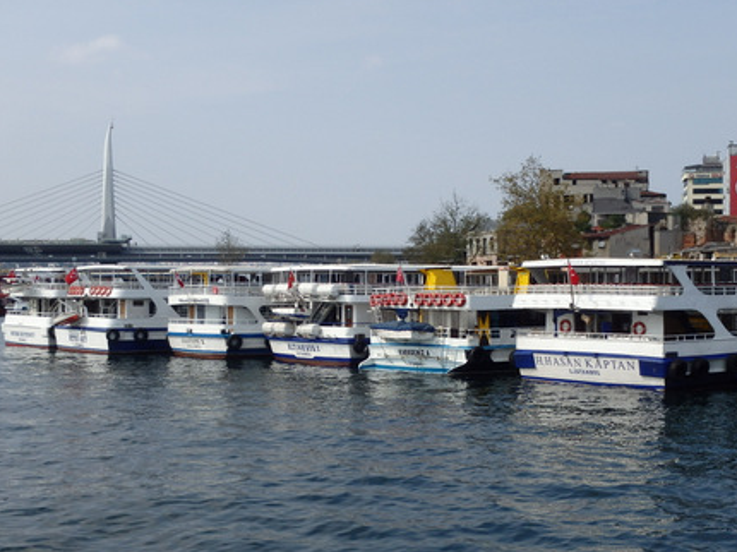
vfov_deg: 25.6
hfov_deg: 33.8
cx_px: 368
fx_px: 1213
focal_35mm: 57
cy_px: 313
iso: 125
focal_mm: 8.8
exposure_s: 1/640
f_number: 4.9
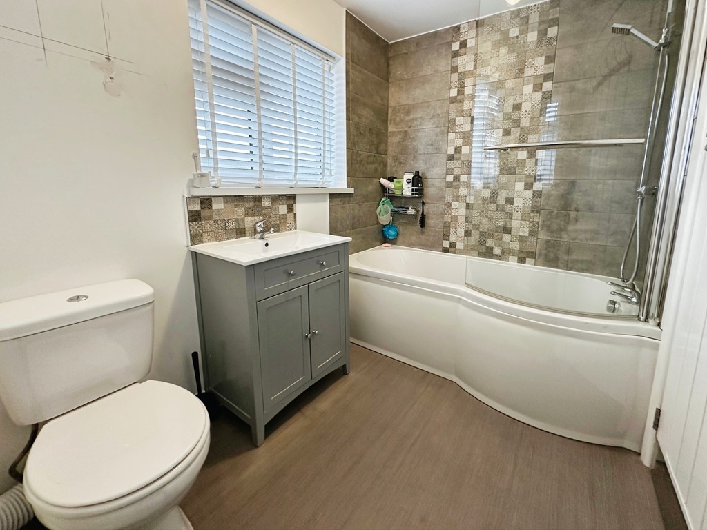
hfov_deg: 102.1
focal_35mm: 14
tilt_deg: -12.4
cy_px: 265
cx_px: 354
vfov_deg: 85.7
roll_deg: -1.2
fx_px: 286
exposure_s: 1/50
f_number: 2.2
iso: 200
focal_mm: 2.22
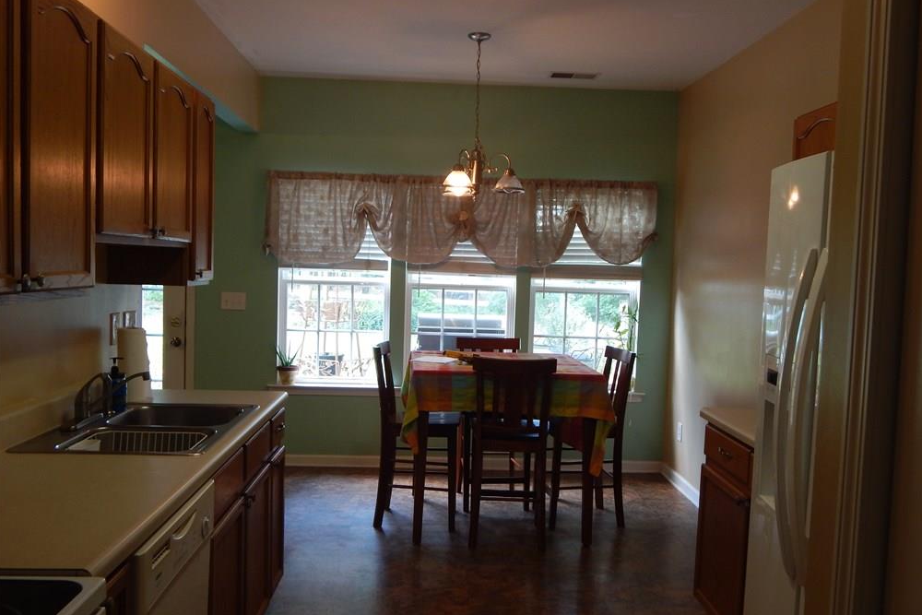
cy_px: 322
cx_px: 467
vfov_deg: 40.0
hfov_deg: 57.2
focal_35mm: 33
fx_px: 845
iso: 125
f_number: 3.2
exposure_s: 1/30
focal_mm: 5.6
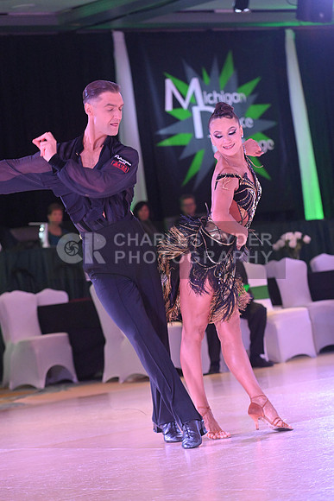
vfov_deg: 15.2
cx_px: 167
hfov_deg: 10.2
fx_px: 1877
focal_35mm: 135
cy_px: 250
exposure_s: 1/400
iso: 5000
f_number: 5
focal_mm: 135
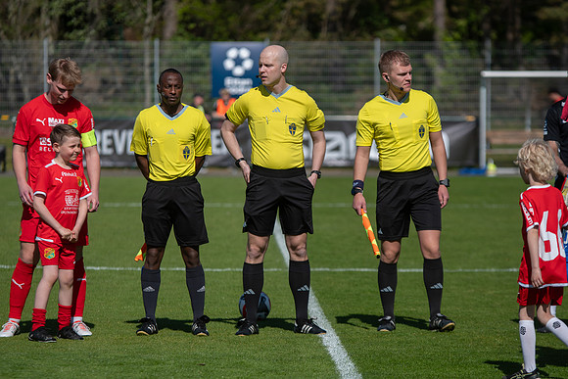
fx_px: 3647
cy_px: 190
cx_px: 284
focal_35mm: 231
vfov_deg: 5.9
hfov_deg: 8.9
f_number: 3.2
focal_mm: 150
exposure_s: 1/2000
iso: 110
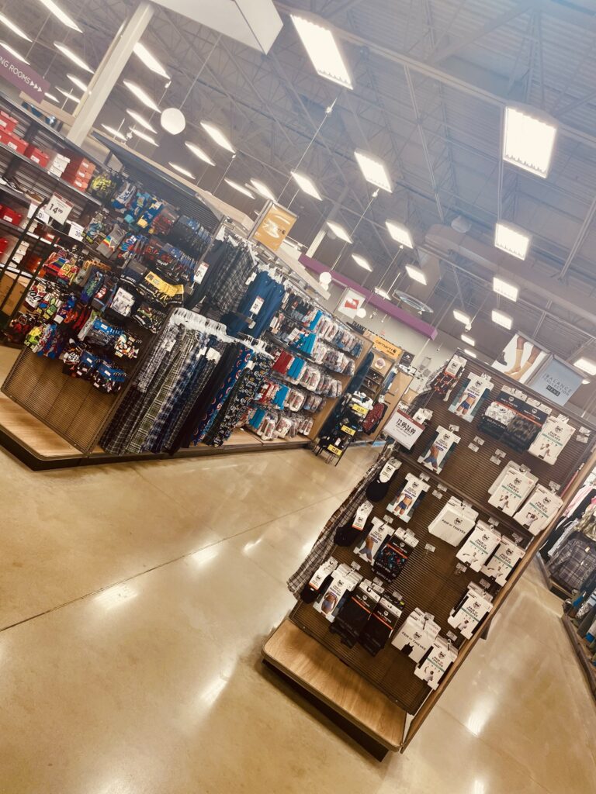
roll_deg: -31.2
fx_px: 597
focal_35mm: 26
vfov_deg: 67.3
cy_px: 397
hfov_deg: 53.1
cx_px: 298
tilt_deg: -4.7
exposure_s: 1/67
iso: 64
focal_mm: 4.2
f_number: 1.6
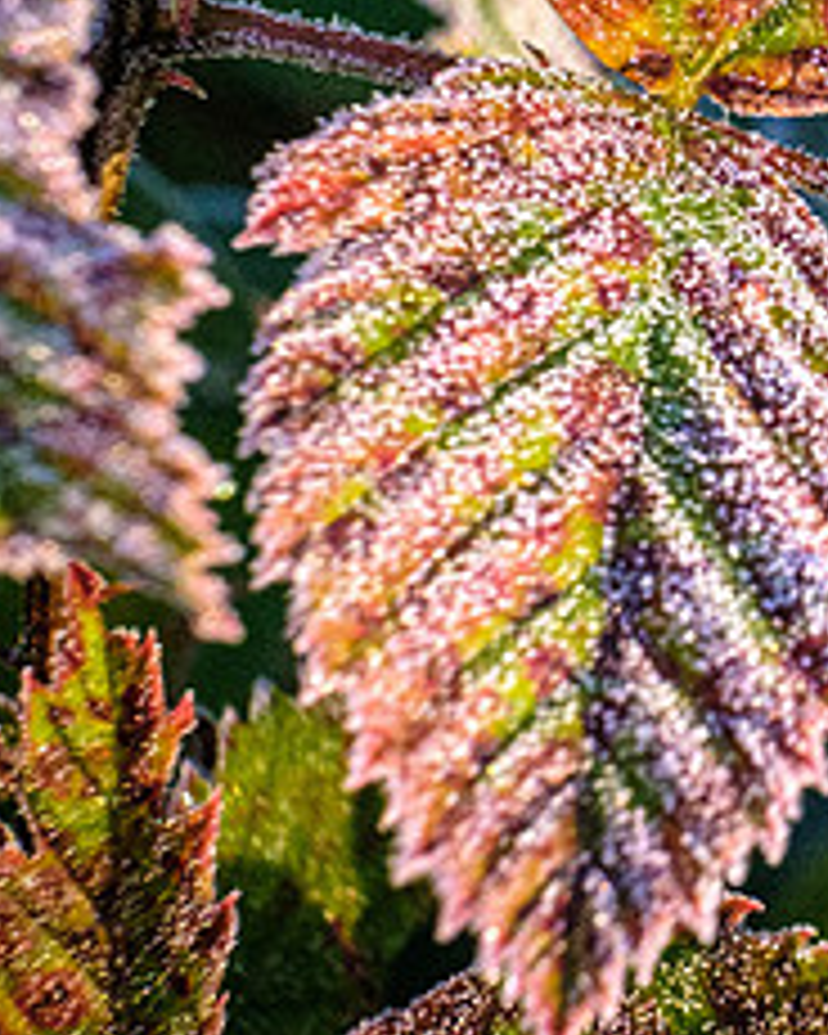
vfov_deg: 3.8
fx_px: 15439
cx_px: 1032
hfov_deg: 3.1
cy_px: 288
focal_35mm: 504
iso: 2000
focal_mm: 121.8
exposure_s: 1/200
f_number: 14
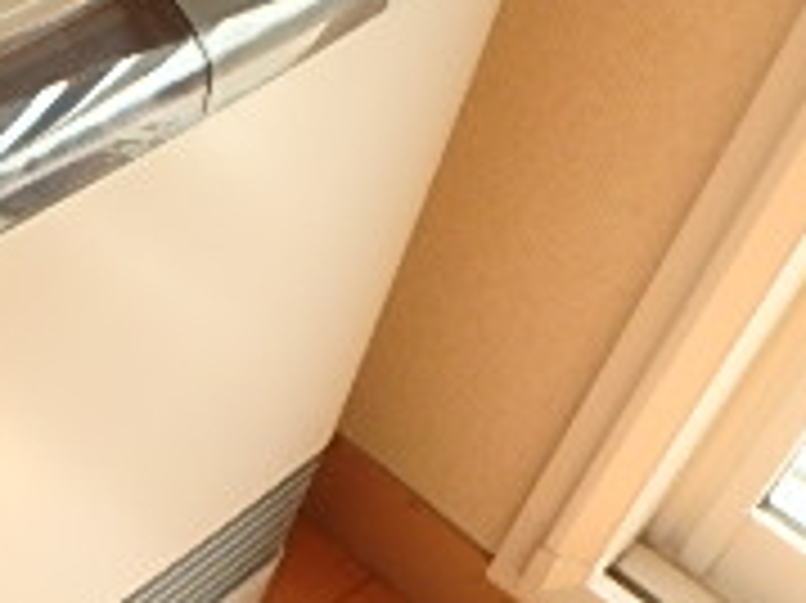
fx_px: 1745
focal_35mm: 75
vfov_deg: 19.5
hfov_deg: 21.9
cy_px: 446
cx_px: -387
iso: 125
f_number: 3.5
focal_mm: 3.7
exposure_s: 1/80
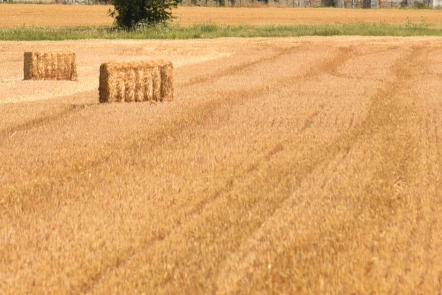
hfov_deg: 7.4
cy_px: -46
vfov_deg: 4.9
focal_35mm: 279
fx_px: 3424
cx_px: 181
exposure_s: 1/800
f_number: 7.1
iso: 200
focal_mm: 120
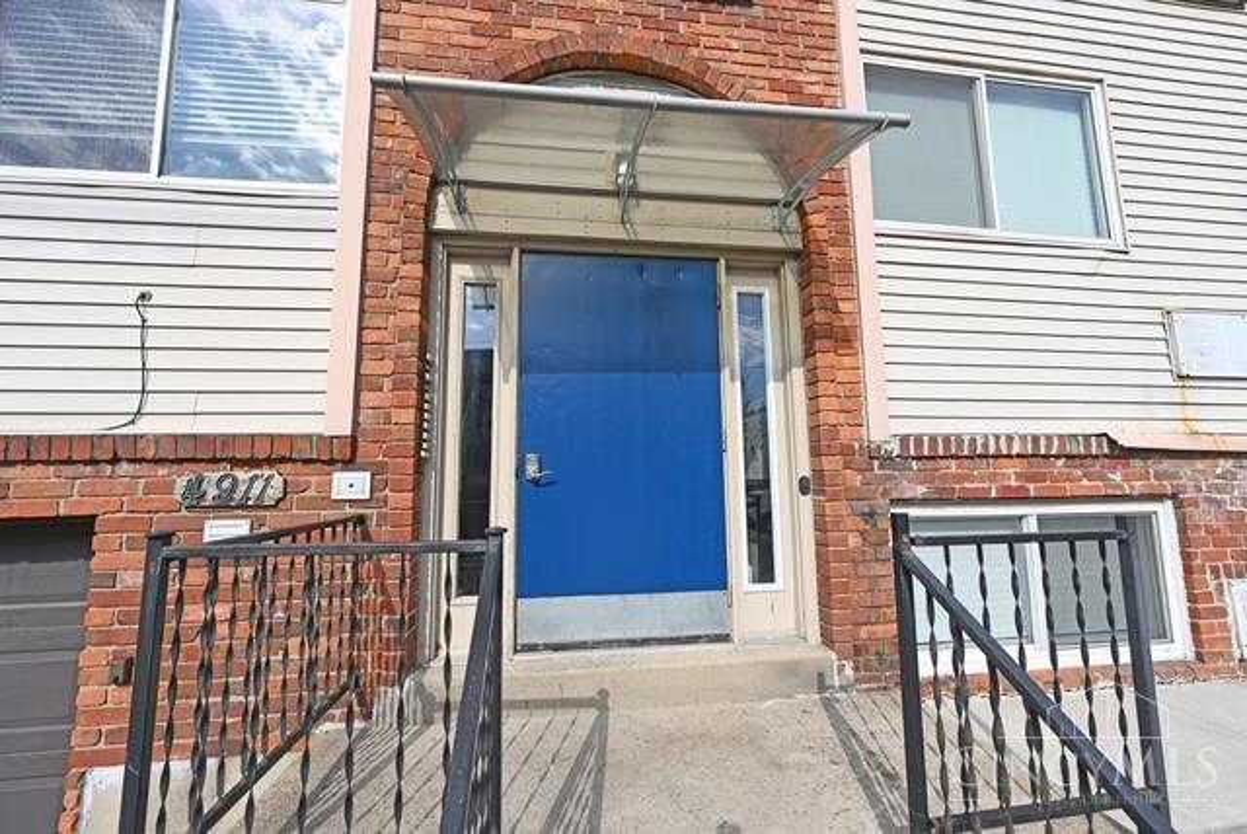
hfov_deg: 104.2
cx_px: 624
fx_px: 485
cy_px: 417
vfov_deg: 81.3
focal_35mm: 14
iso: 100
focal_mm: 14
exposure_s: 1/400
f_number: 7.1
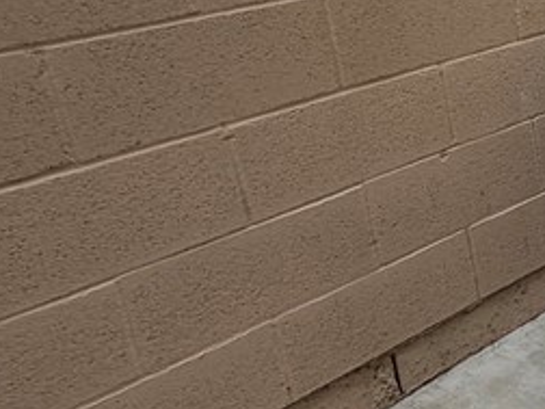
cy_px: 48
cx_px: 975
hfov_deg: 21.8
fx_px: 897
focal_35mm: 57
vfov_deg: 25.0
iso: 40
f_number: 2.2
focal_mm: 2.22
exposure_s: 1/625
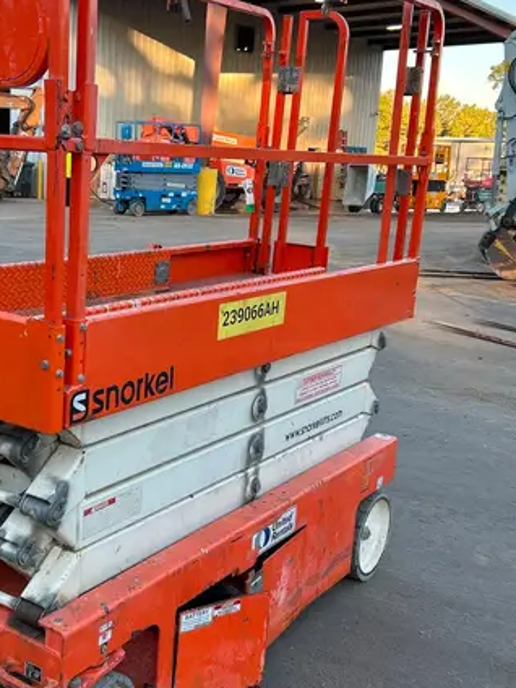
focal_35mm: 45
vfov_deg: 42.1
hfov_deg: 31.6
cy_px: 356
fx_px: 894
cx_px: 131
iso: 50
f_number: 1.5
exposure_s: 1/402
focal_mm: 5.7
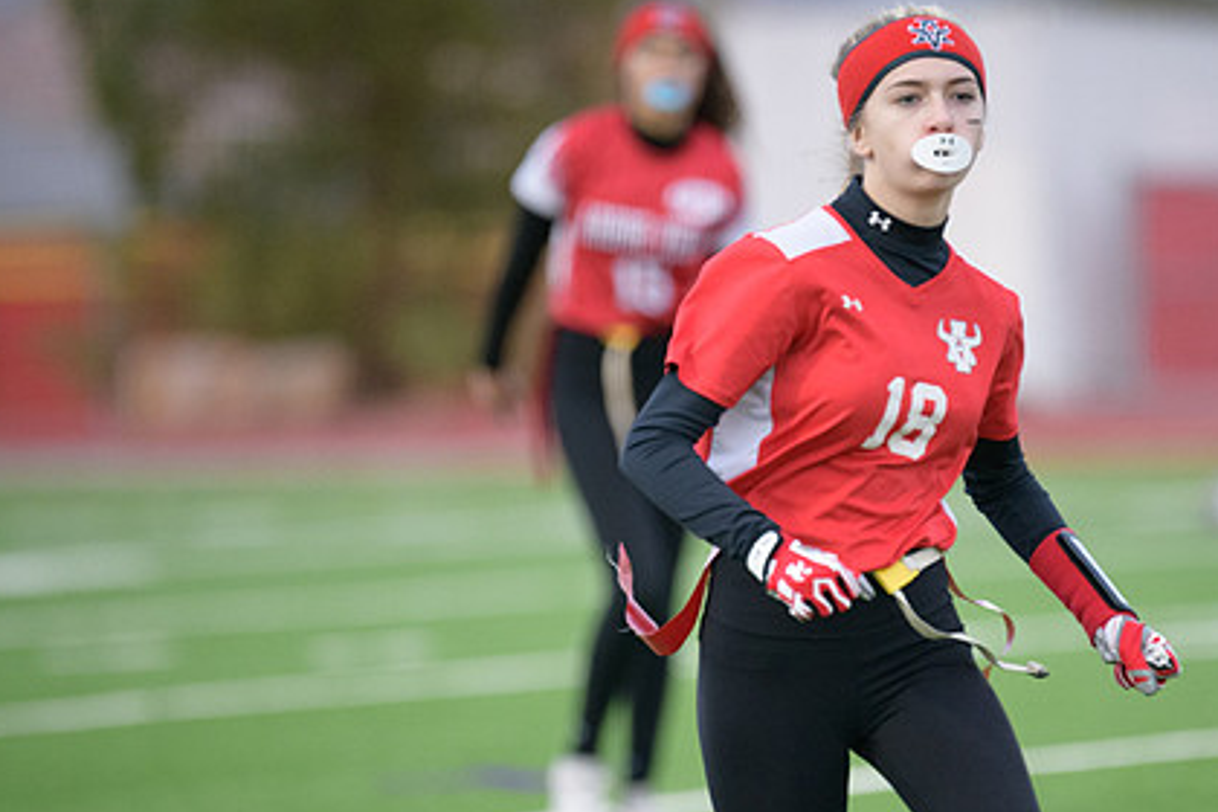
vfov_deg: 3.3
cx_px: 777
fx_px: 14006
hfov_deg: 5.0
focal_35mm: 414
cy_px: 497
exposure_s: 1/2500
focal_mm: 300
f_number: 2.8
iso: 4000
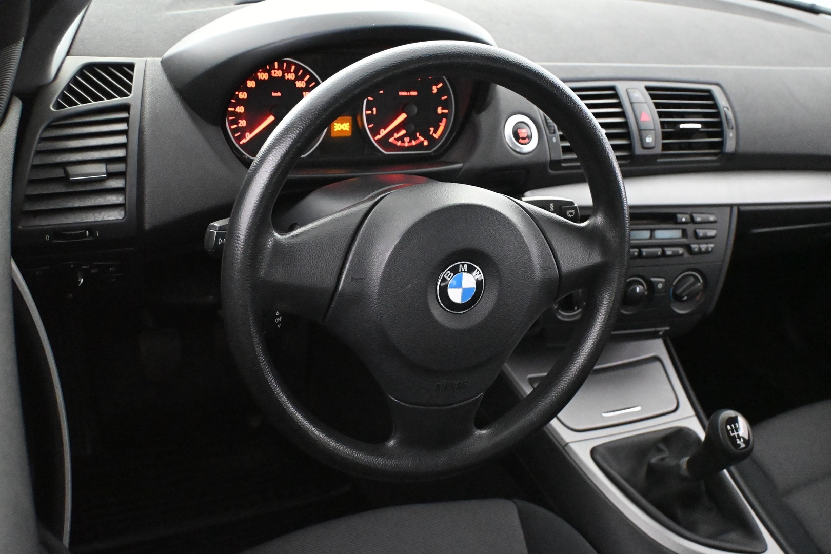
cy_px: 277
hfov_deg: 51.3
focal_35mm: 38
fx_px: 866
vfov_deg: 35.5
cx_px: 416
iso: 12800
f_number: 4.2
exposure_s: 1/60
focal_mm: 25
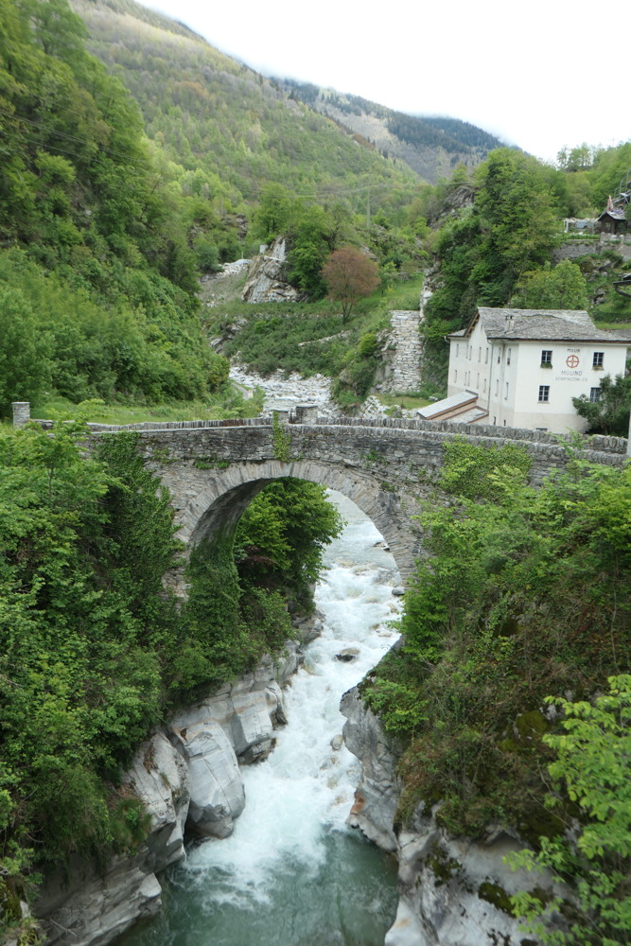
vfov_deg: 63.7
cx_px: 316
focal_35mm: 29
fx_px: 762
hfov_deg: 45.0
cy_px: 473
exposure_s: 1/500
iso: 200
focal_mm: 10.6
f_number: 3.5
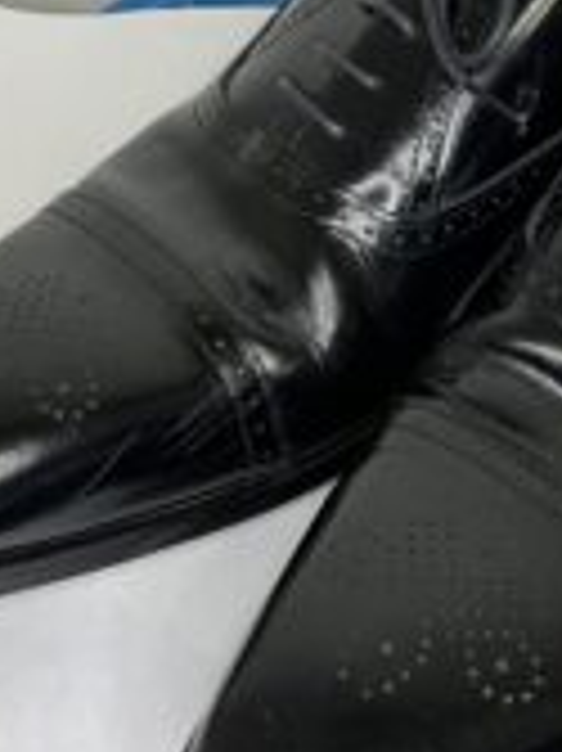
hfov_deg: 21.7
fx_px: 1452
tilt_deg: -43.8
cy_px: 90
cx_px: 436
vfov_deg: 28.0
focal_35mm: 67
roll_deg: +1.0
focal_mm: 3.99
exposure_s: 1/50
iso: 50
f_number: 1.8
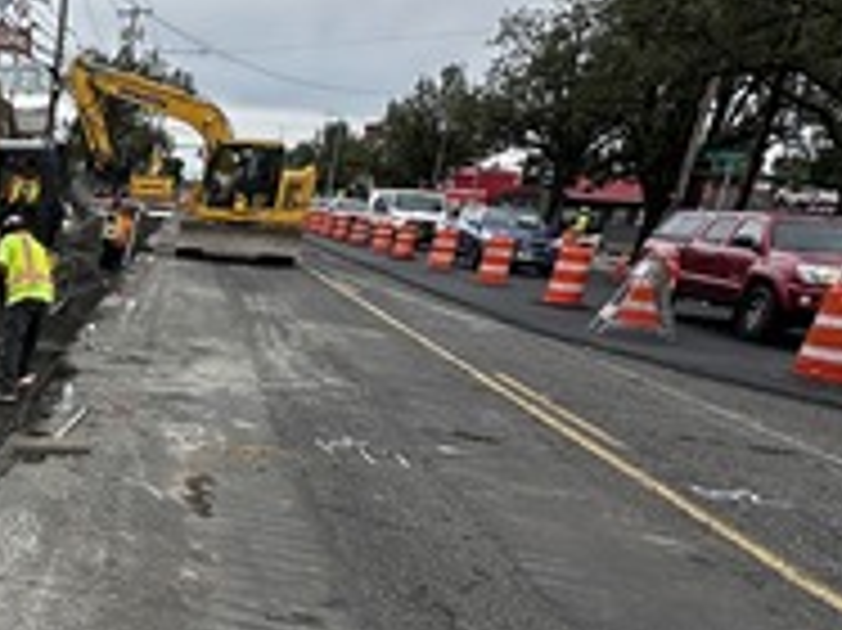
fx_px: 1021
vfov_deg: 33.8
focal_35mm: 42
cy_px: 454
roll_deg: -2.2
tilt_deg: -16.9
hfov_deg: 33.5
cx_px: -239
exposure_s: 1/489
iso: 40
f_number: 2.2
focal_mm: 2.22
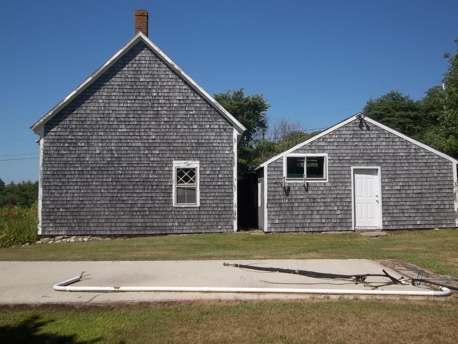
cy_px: 172
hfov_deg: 50.1
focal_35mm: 37
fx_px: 490
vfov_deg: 38.7
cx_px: 229
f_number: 10.1
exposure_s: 1/200
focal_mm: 6.6
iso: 80
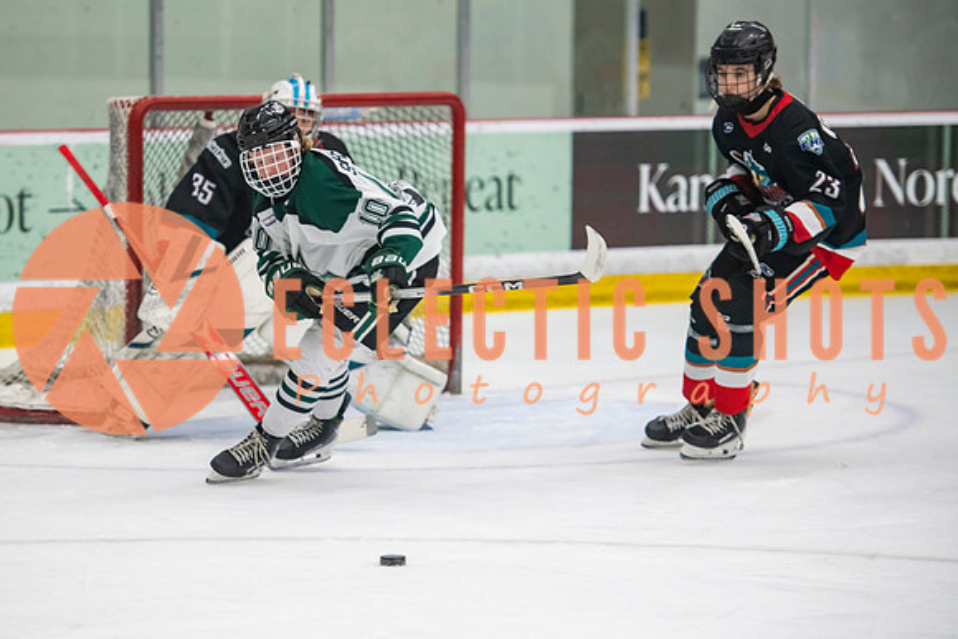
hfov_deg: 11.9
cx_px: 373
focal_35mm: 172
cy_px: 338
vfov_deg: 8.0
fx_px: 4583
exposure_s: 1/640
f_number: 3.2
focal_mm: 140
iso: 2000
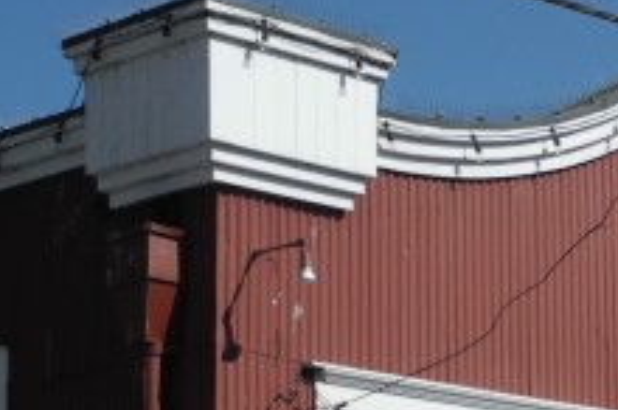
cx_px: 1219
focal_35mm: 180
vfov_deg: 7.4
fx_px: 3085
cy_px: 708
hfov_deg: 10.5
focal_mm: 8.1
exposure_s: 1/376
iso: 100
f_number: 3.2
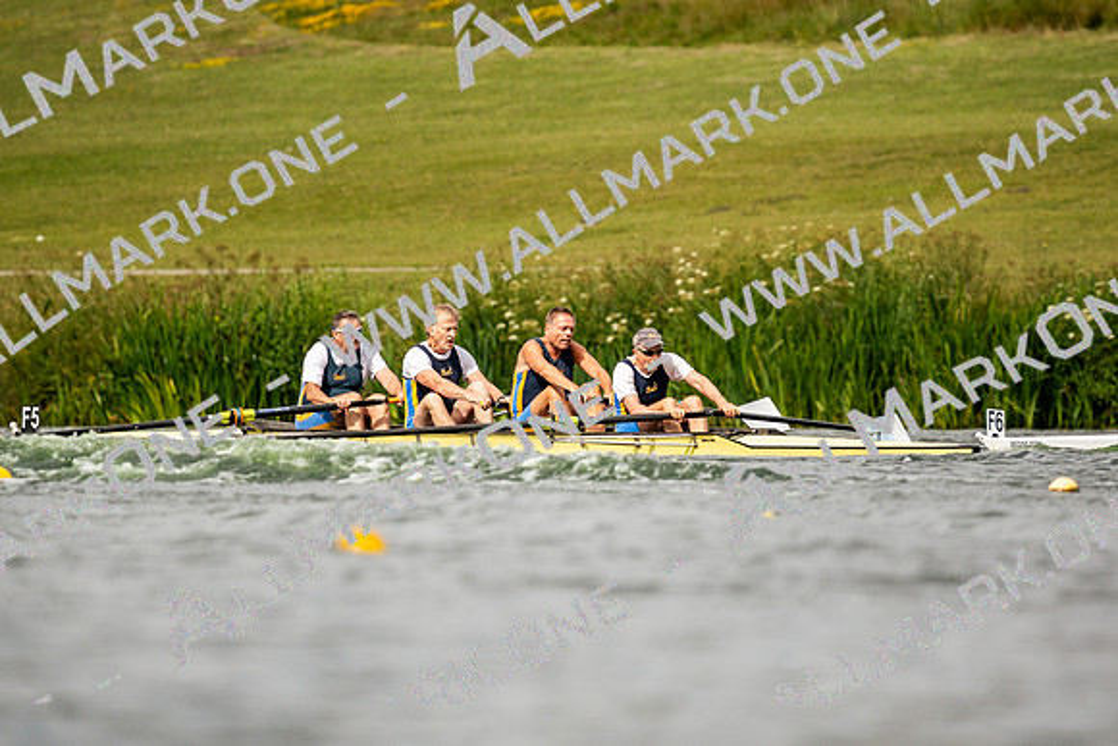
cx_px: 559
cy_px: 373
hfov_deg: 2.3
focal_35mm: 900
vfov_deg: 1.5
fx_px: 27955
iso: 250
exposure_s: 1/2000
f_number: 6.3
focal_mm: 600
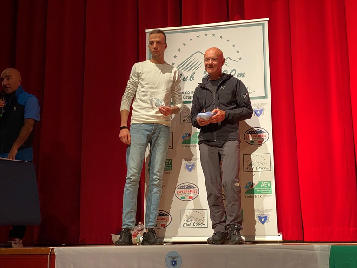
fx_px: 536
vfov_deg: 28.0
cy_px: 134
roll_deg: +0.8
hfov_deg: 36.8
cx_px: 178
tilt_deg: +9.4
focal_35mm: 52
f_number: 2
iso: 400
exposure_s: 1/50
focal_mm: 6
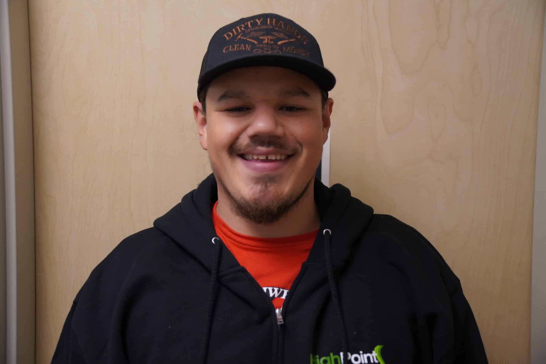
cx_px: 273
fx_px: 751
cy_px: 182
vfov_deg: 27.3
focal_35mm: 50
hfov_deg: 40.0
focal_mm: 33
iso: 500
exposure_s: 1/125
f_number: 2.8
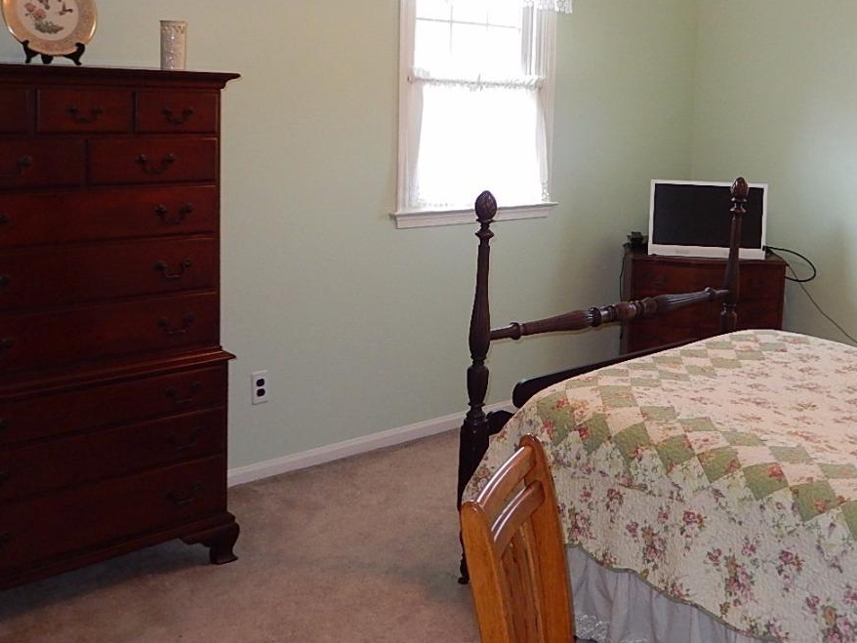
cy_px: 221
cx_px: 533
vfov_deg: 34.9
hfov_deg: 45.4
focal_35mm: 41
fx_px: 1015
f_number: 3.4
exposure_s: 1/30
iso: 200
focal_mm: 4.5
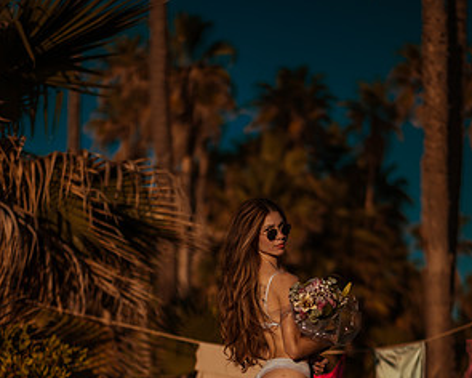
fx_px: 1159
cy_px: 354
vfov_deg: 18.1
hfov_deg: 23.0
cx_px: 237
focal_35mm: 83
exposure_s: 1/8000
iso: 50
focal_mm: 58
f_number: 1.4
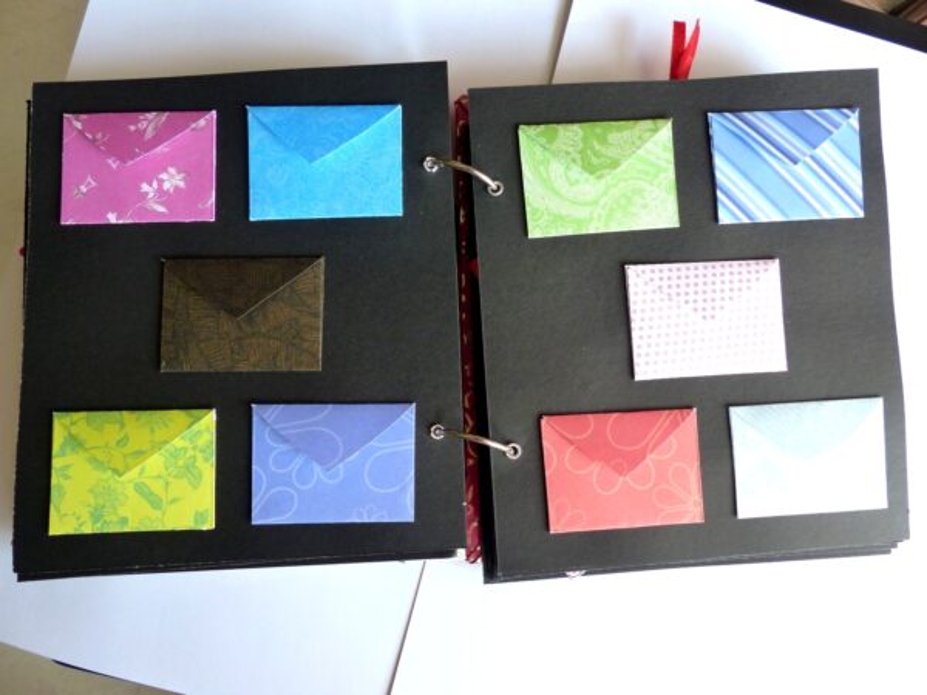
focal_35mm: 25
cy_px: 348
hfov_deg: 69.4
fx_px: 669
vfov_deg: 54.9
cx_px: 464
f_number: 2.8
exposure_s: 1/60
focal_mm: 4.5
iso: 200
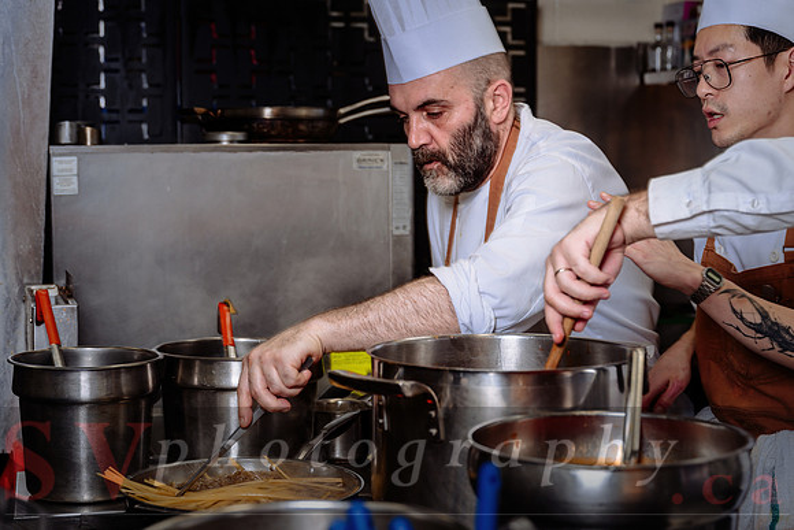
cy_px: 242
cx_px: 363
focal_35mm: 60
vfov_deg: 22.7
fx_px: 1318
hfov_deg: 33.5
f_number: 4
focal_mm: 53
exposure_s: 1/60
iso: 100
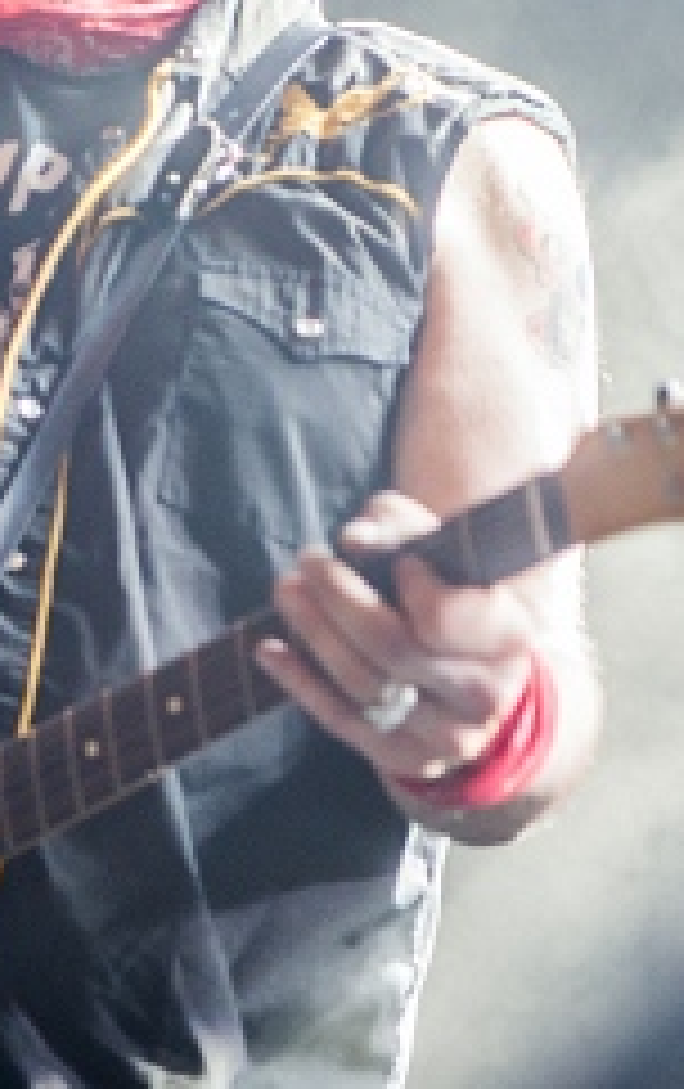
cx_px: 148
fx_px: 6301
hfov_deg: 6.2
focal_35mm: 212
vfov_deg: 9.9
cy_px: 254
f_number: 2.8
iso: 1000
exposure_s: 1/80
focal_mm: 70
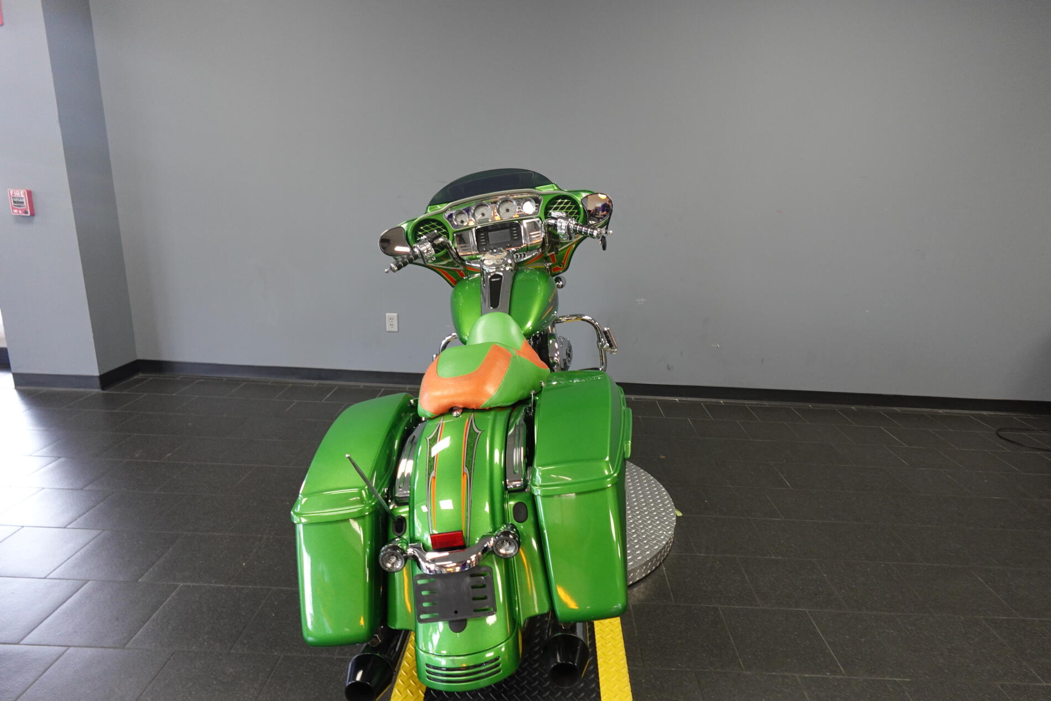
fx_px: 613
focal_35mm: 21
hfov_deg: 81.2
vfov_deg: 59.5
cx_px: 548
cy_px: 364
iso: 500
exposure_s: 1/80
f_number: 2
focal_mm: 7.6
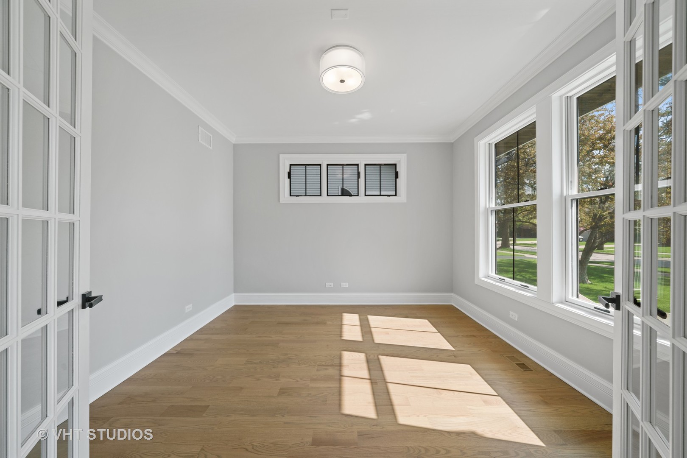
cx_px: 344
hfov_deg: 112.6
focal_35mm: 12
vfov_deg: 90.0
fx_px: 229
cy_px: 229
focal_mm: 12
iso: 400
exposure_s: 1/40
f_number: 8
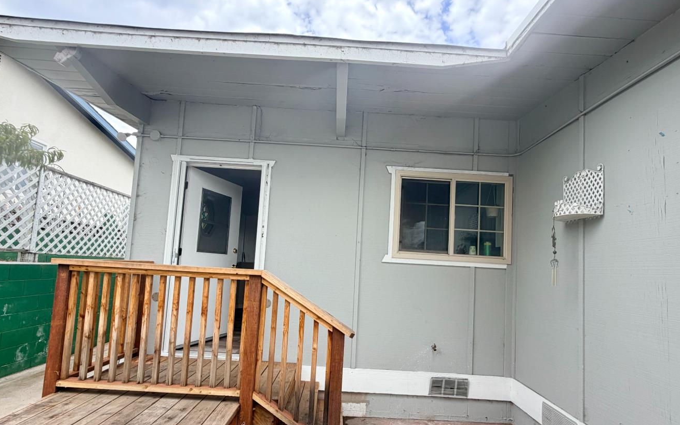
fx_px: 315
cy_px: 247
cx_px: 343
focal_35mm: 17
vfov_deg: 67.6
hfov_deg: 94.4
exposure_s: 1/502
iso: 50
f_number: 2.2
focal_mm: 2.22
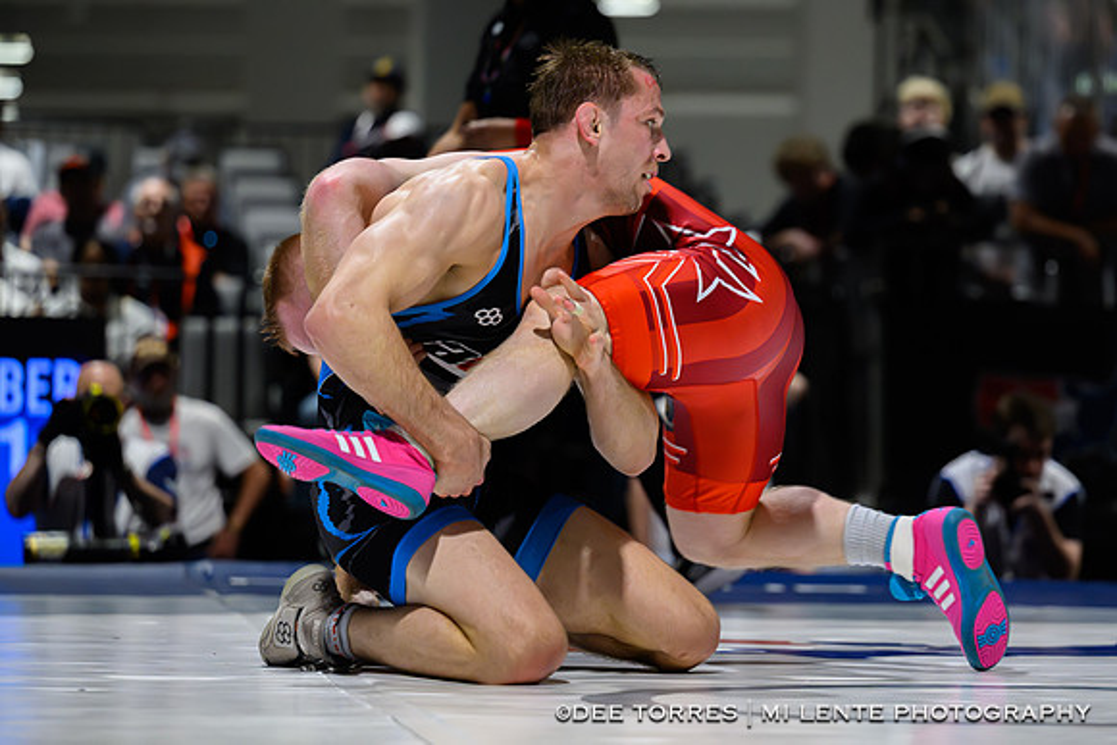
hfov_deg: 12.4
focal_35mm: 165
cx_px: 647
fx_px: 5130
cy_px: 336
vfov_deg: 8.3
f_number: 2.8
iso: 6400
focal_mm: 125
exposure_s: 1/640
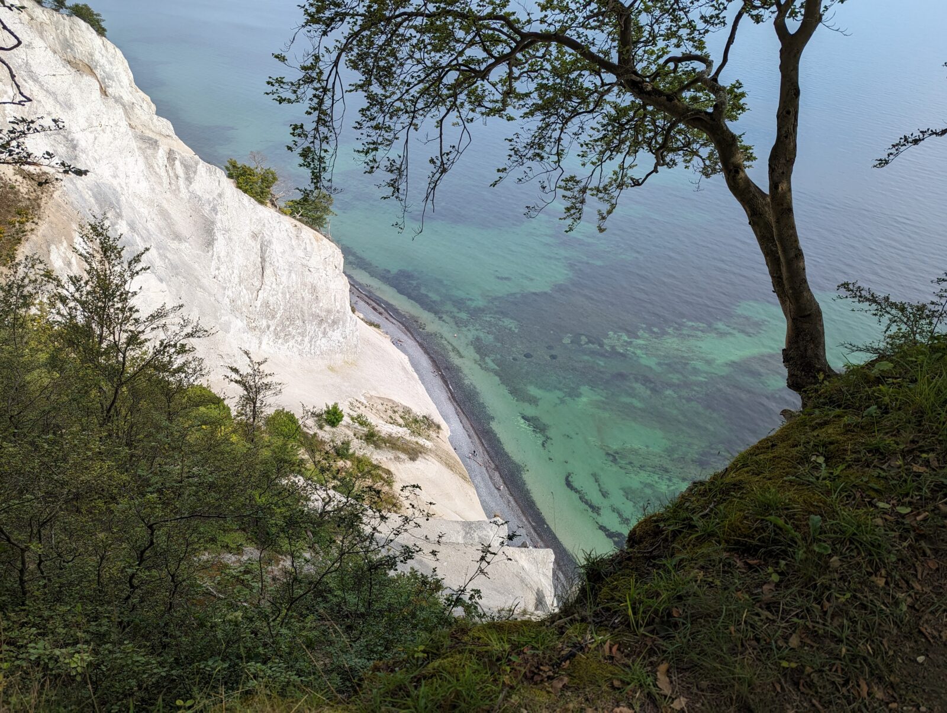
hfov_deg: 71.5
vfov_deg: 56.9
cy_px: 356
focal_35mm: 24
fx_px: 658
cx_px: 474
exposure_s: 1/1742
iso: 44
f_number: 1.85
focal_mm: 6.81
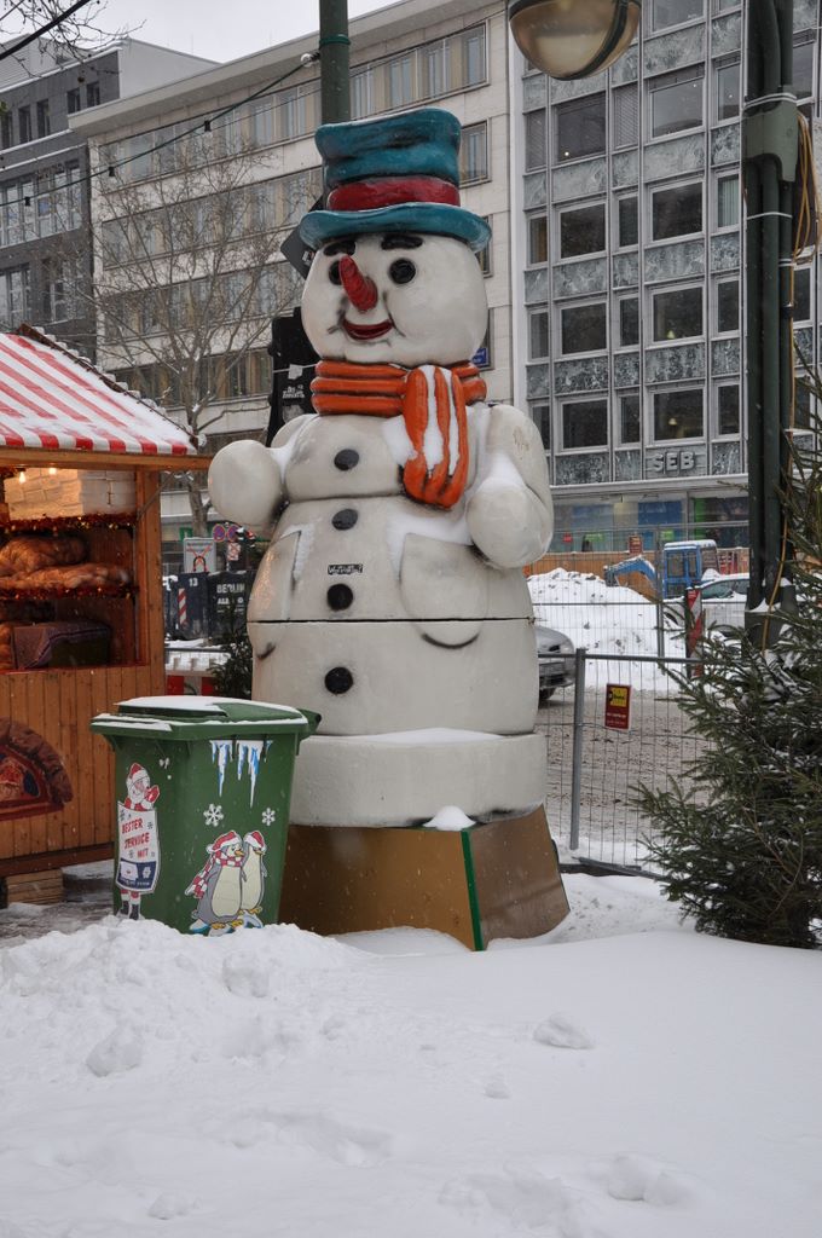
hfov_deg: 26.4
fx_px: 1751
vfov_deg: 38.9
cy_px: 619
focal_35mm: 51
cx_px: 411
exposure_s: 1/160
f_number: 6.3
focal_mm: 34
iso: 200
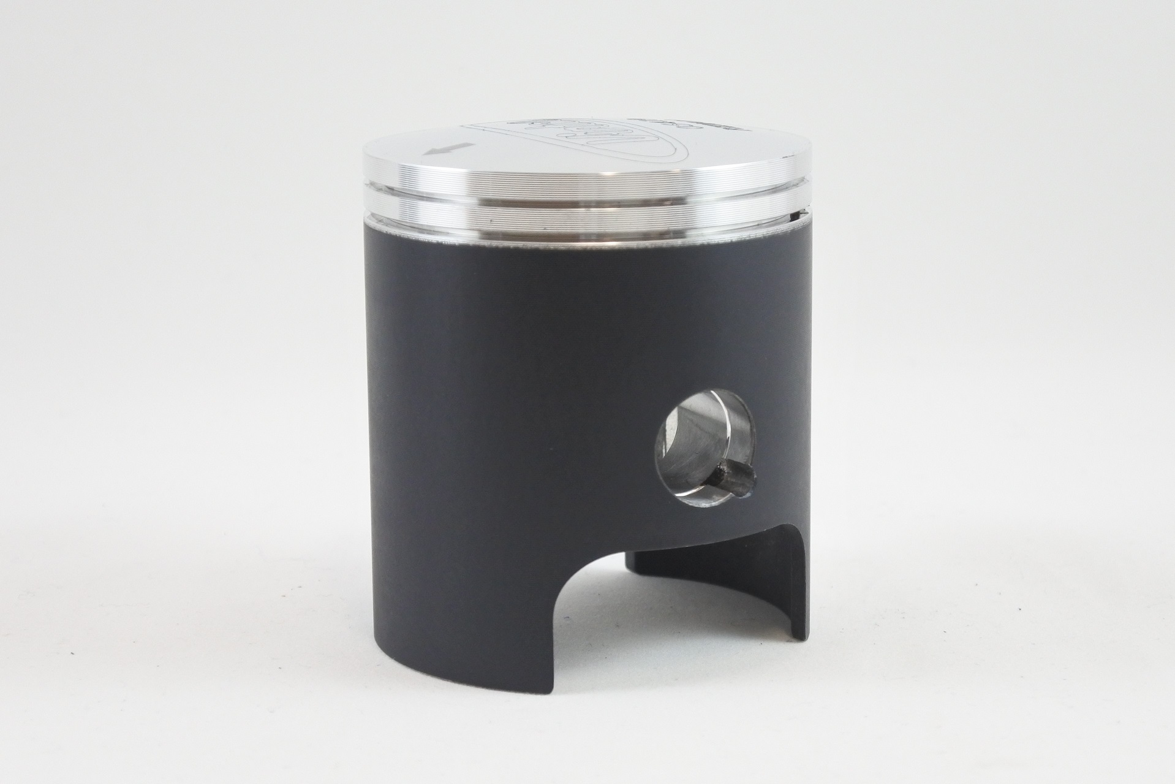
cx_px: 588
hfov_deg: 35.6
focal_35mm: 56
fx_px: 1828
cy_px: 392
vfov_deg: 24.2
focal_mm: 21
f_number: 4.8
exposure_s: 1/125
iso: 640
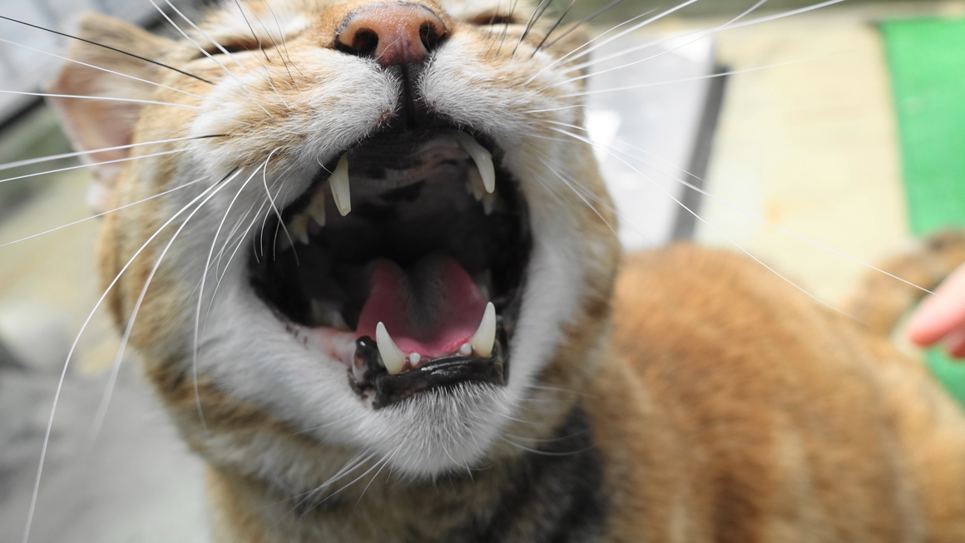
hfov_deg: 71.9
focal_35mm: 26
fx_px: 665
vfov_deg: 44.2
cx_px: 468
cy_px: 221
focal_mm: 8.8
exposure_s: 1/400
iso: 125
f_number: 4
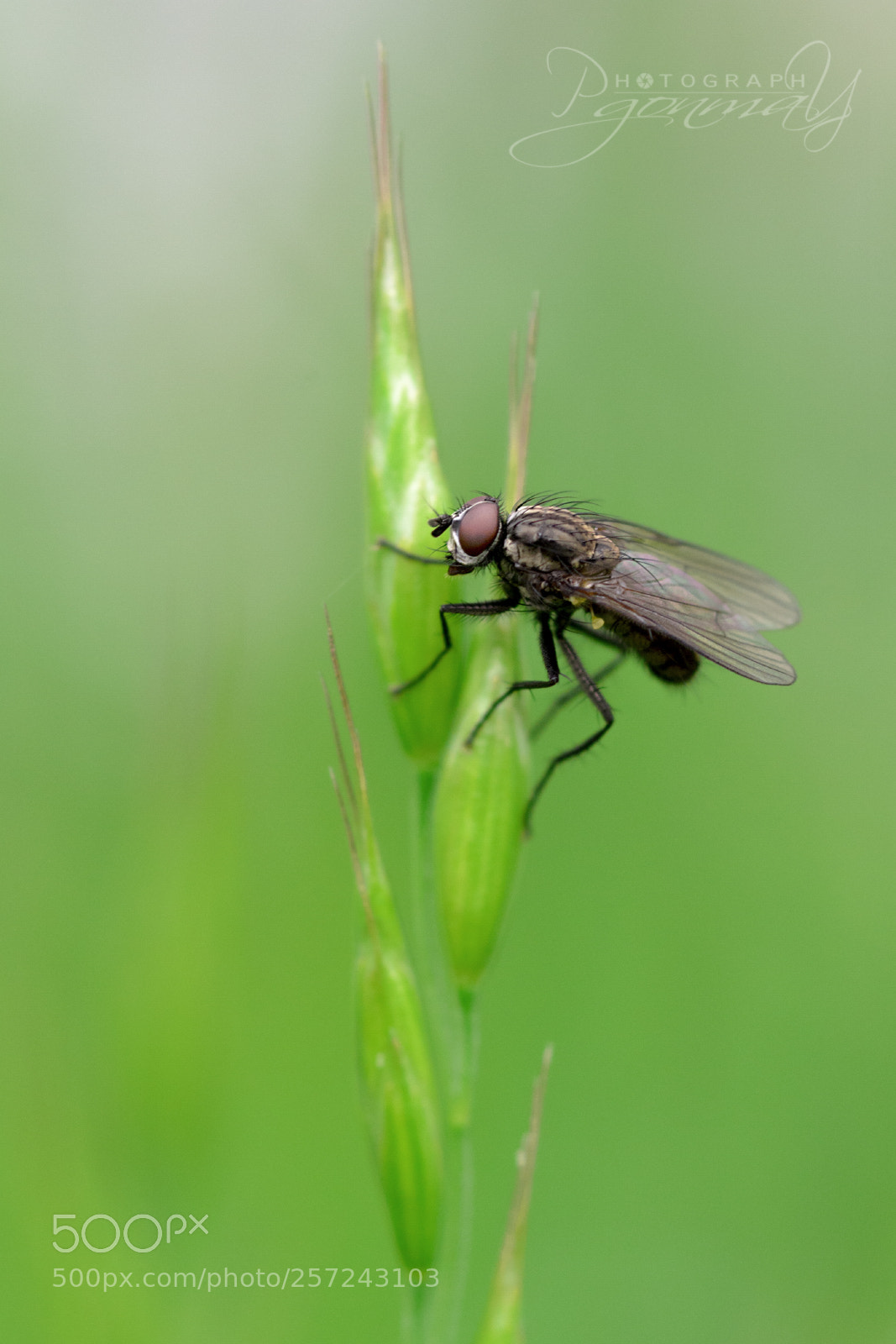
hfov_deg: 8.7
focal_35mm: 158
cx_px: 448
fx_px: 5878
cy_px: 672
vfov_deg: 13.0
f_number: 8
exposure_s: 1/320
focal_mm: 105
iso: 450
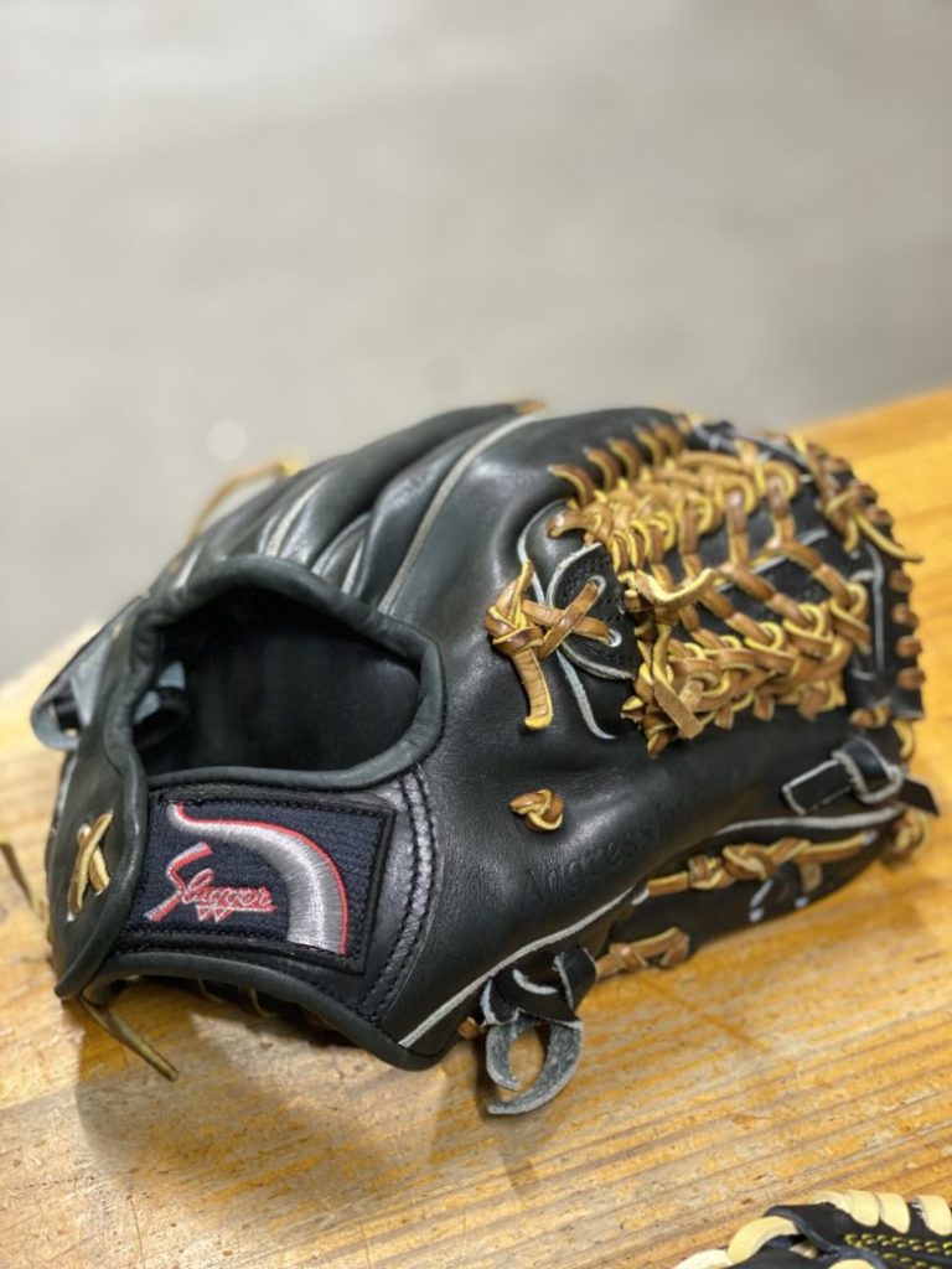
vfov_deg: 36.8
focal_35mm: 52
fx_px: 1907
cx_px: 476
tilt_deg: -39.0
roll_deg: +1.1
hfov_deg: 28.0
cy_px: 634
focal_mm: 6
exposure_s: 1/40
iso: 250
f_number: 2
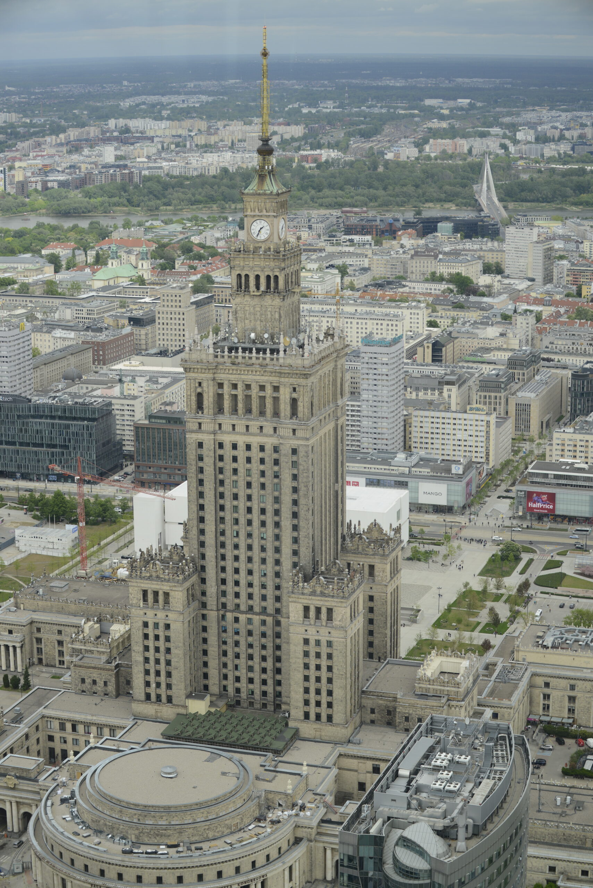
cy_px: 444
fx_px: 1728
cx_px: 296
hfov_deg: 19.5
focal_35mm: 70
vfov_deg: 28.8
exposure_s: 1/1600
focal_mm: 70
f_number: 4
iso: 320
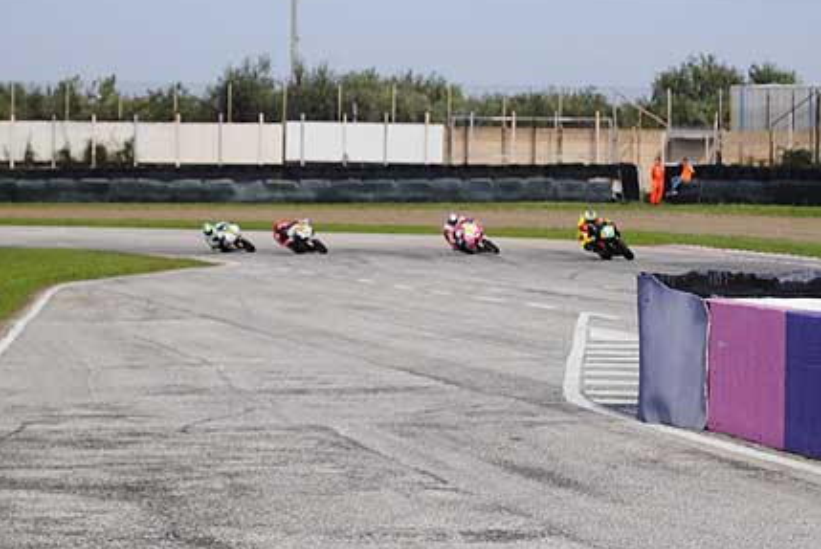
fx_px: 2136
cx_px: 461
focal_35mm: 94
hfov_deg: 21.7
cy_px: 253
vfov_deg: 14.7
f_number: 5.6
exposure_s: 1/1000
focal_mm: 55
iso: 200
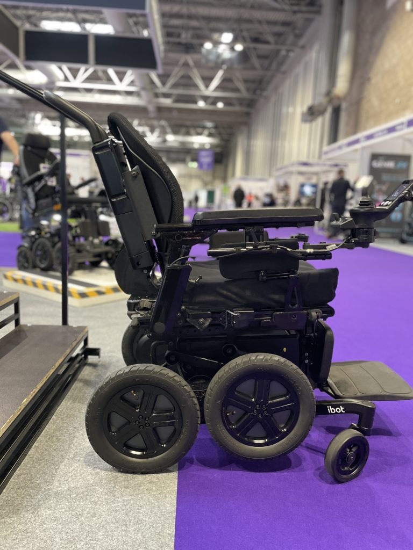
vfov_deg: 67.3
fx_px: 414
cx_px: 206
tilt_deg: -9.1
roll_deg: -2.1
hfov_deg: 53.1
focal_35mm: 26
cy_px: 275
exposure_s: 1/50
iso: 320
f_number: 1.6
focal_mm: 4.2
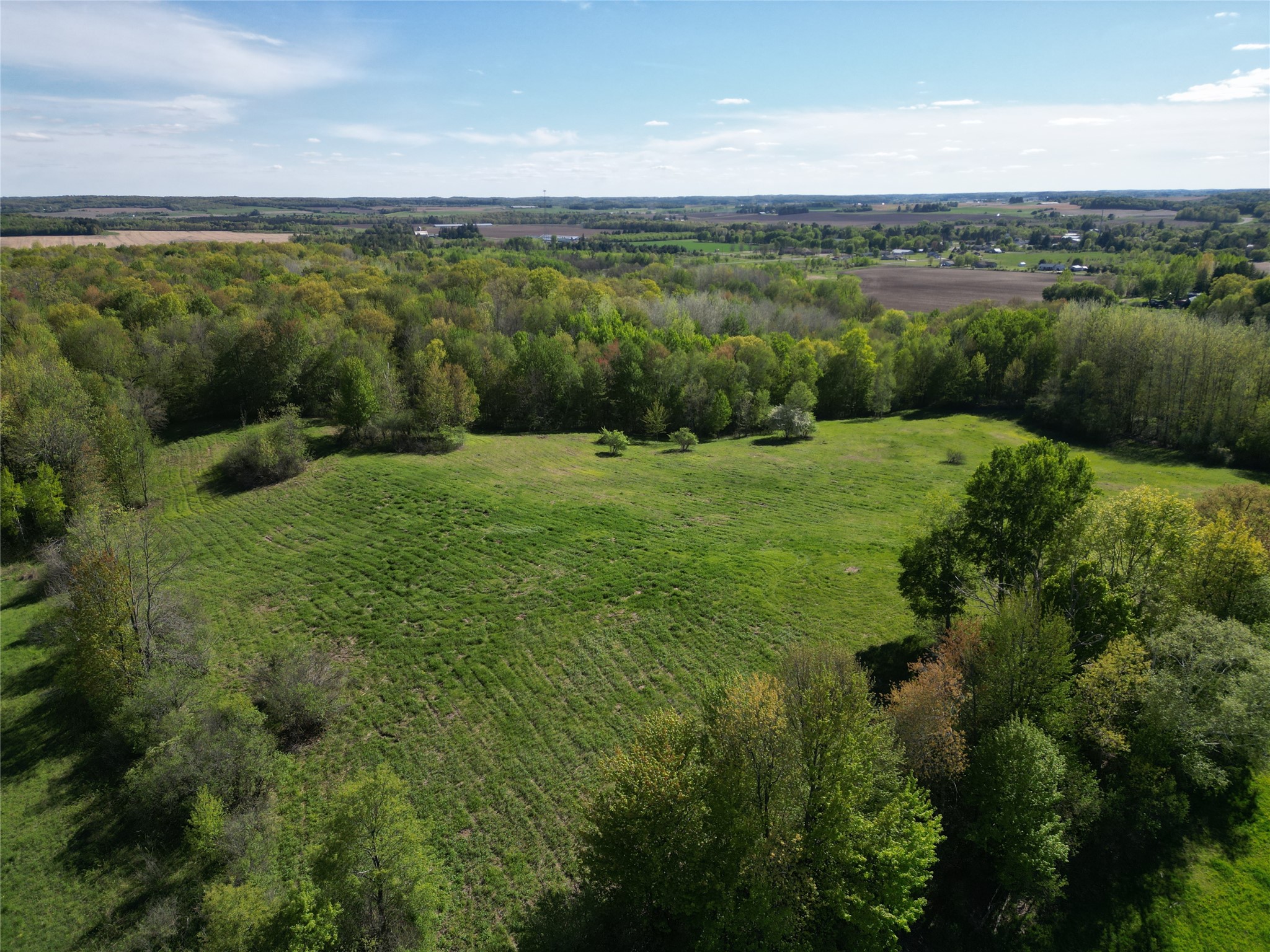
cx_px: 635
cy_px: 476
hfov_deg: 71.6
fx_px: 881
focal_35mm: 24
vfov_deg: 56.8
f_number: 1.7
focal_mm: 6.72
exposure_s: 1/3000
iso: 110
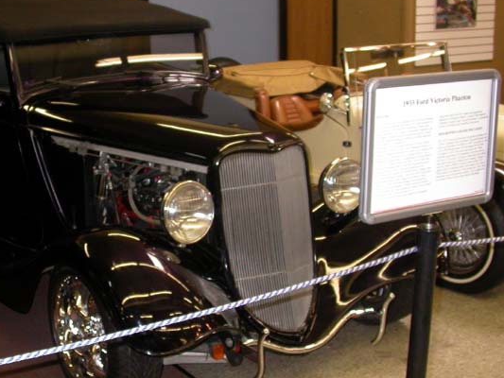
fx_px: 830
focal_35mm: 57
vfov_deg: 25.7
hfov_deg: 33.3
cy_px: 209
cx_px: 142
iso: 200
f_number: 2.6
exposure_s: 1/60
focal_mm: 7.85
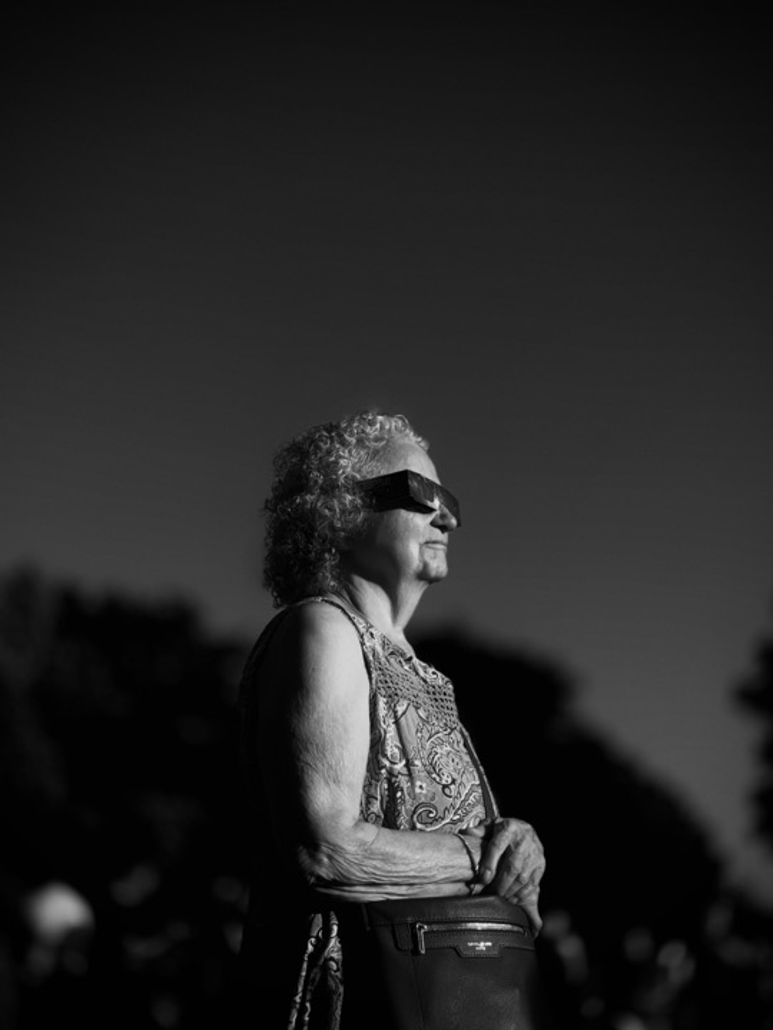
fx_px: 1429
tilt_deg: +14.7
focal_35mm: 48
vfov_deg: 39.7
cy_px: 515
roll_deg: -0.1
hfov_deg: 30.3
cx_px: 386
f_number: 1.78
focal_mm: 6.76
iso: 64
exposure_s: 1/3817
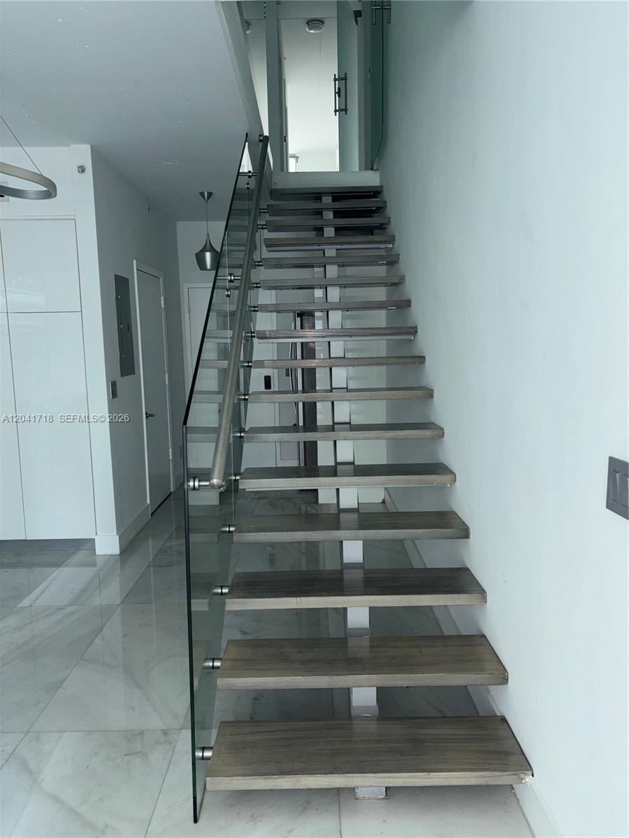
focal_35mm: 26
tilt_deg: -7.8
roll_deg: +0.9
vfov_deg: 67.3
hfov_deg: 53.1
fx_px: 630
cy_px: 419
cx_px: 314
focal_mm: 5.96
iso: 50
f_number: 1.6
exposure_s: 1/24
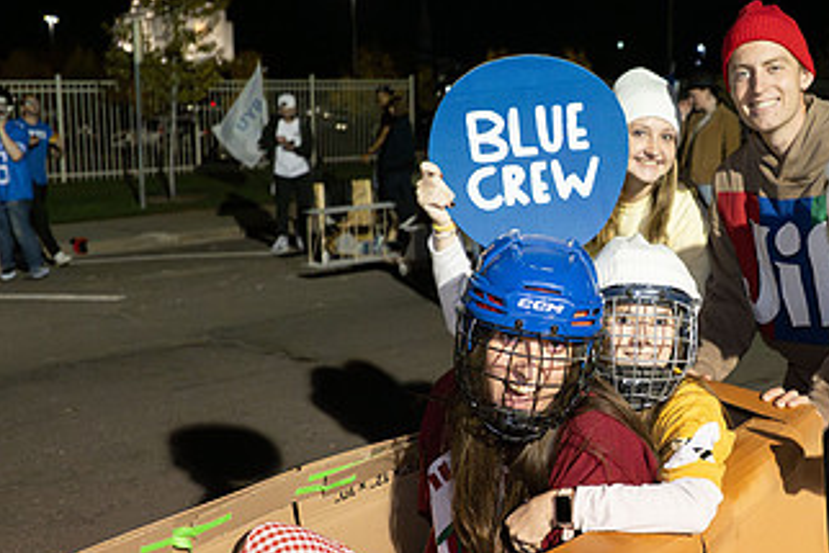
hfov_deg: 39.5
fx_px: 1106
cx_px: 661
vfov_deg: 28.1
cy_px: 309
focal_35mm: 48
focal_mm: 24
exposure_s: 1/500
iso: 2000
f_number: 2.8
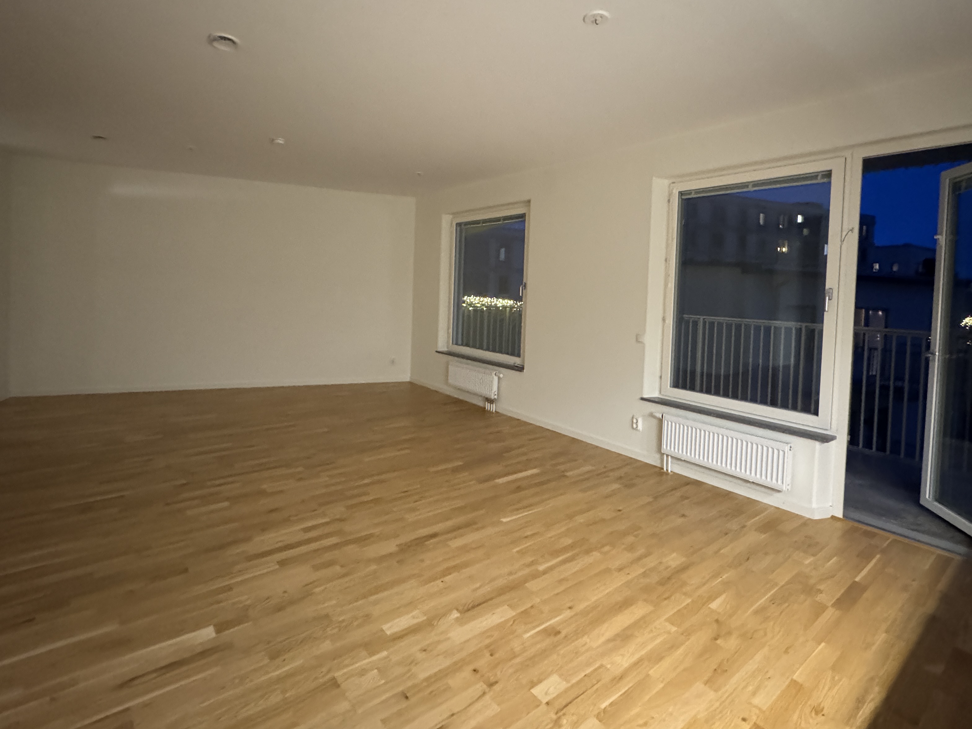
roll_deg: -2.1
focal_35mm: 18
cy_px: 303
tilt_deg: -0.9
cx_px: 506
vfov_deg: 71.1
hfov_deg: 87.7
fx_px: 505
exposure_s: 1/50
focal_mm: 2.22
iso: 1250
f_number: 2.2
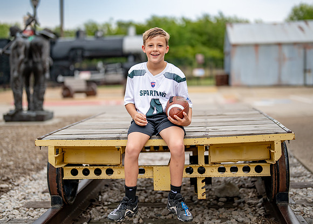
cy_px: 105
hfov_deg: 33.6
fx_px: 519
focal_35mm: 58
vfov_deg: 24.3
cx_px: 160
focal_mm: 50
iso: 320
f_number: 1.2
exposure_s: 1/2000
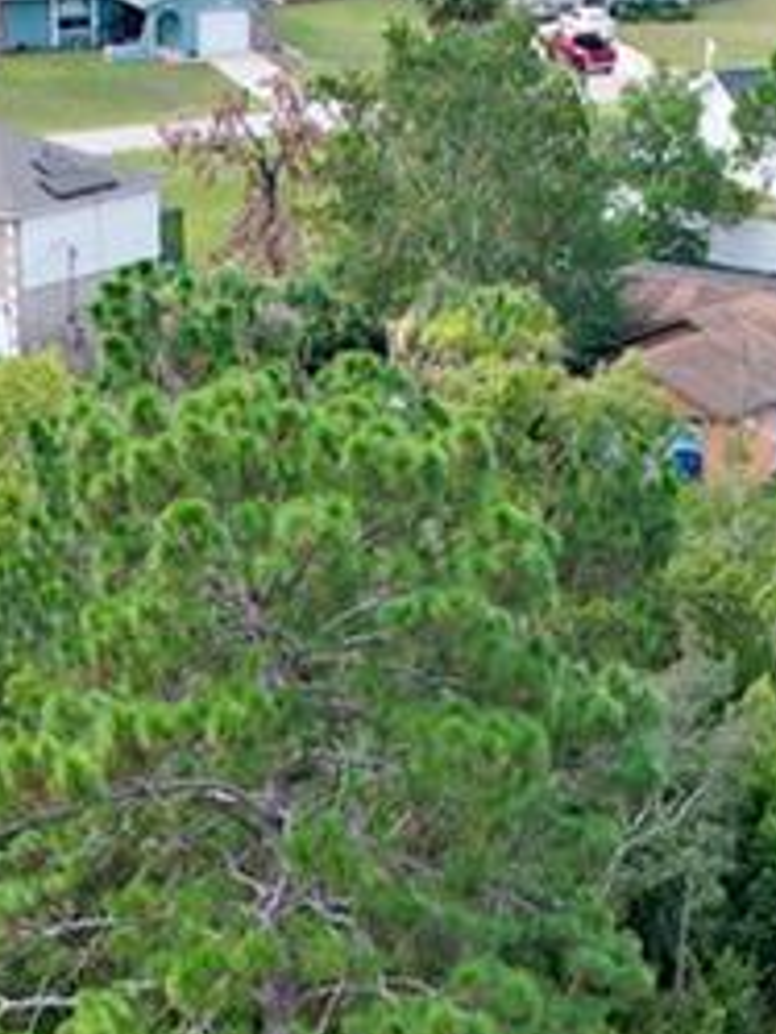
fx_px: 4062
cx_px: 510
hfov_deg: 10.9
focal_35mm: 136
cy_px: 1719
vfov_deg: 13.4
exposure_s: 1/400
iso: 200
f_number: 2.8
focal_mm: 8.38
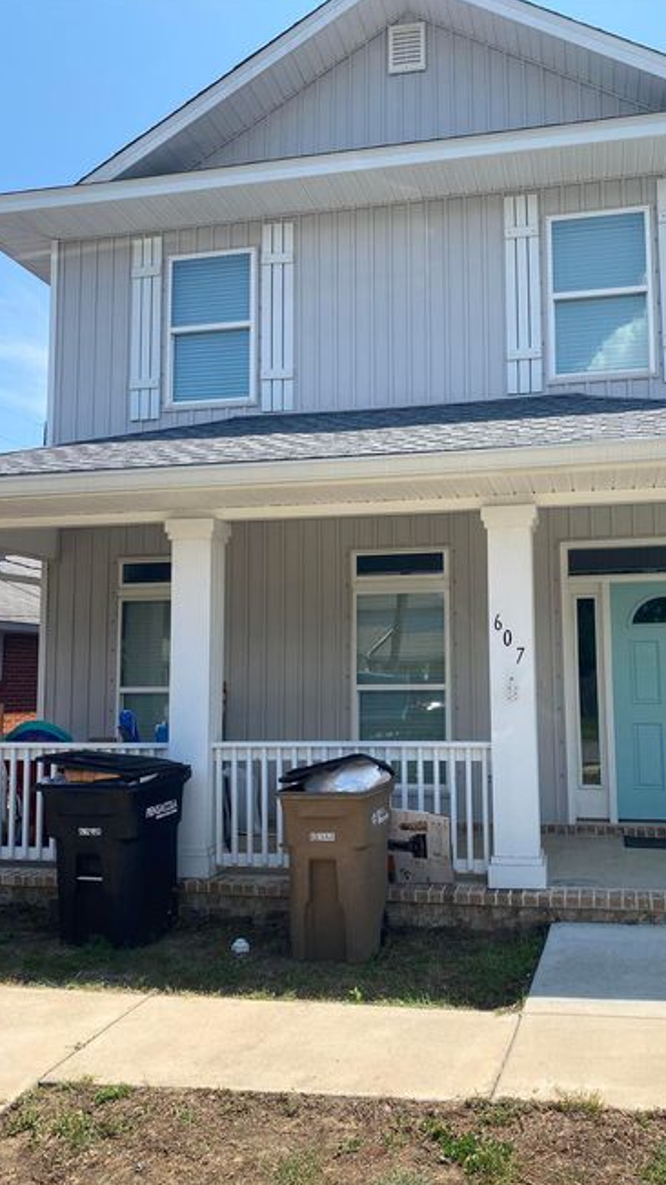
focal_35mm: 29
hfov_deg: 40.0
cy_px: 603
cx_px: 404
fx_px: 911
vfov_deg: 66.1
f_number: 1.8
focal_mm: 4.25
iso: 32
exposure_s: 1/2066
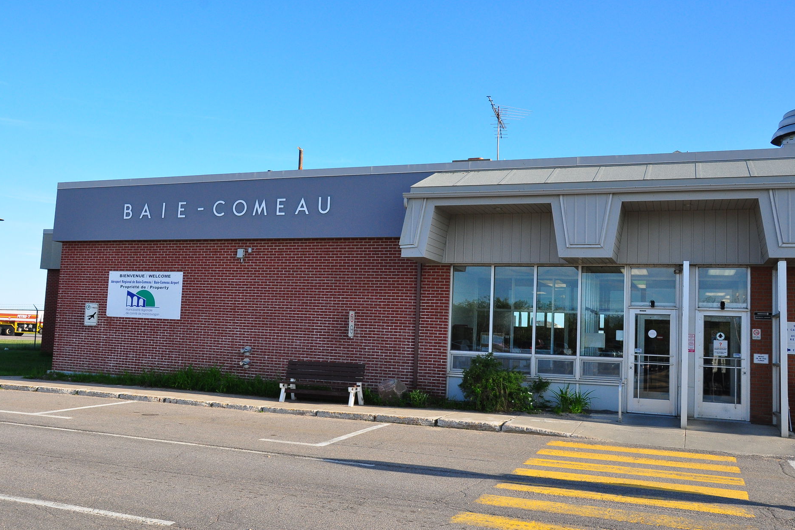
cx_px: 388
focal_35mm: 34
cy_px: 266
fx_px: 751
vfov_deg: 38.9
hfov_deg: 55.8
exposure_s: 1/400
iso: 640
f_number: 10
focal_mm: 22
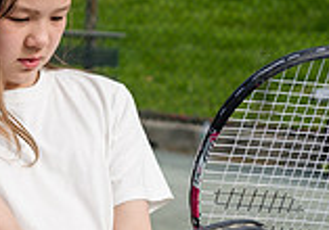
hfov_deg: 7.2
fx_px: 2600
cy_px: 196
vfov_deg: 5.1
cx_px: -17
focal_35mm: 280
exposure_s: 1/400
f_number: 4.5
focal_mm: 56
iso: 100
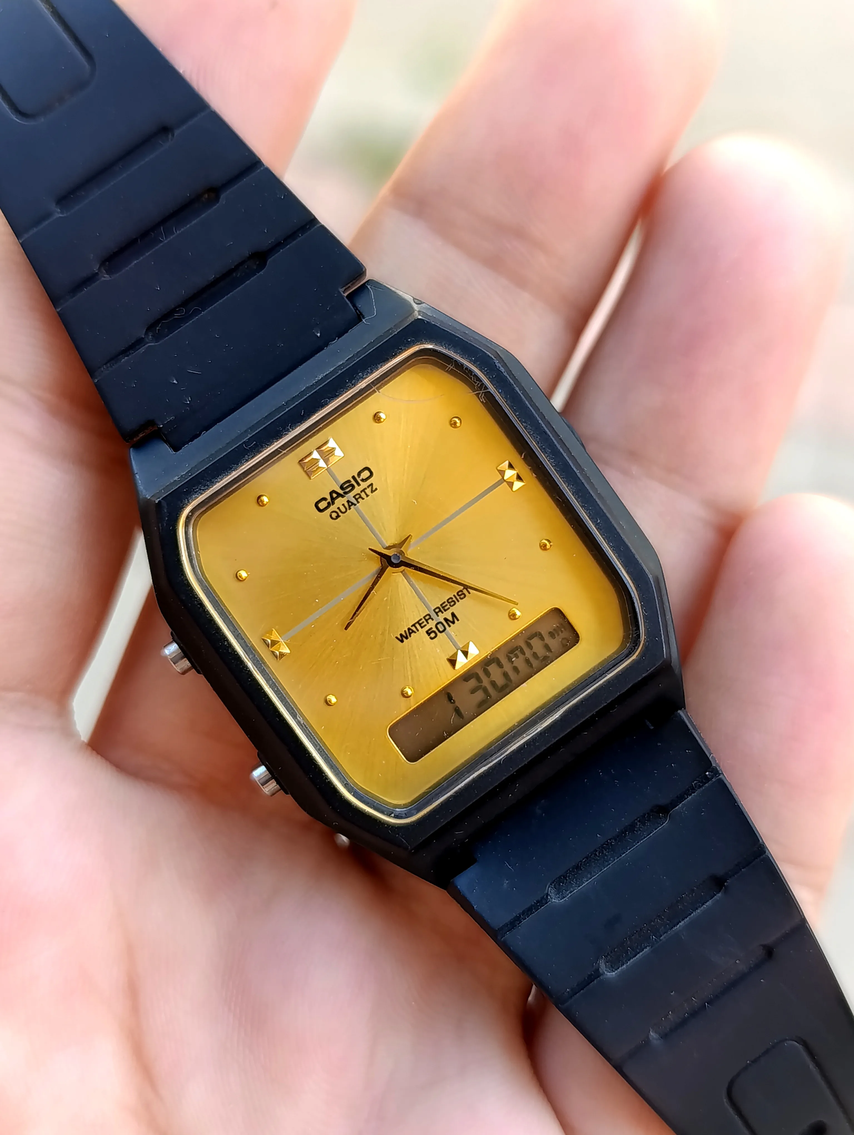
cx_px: 427
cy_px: 568
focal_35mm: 23
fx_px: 755
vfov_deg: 73.8
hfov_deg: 59.0
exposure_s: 1/120
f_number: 1.6
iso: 160
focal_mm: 6.14
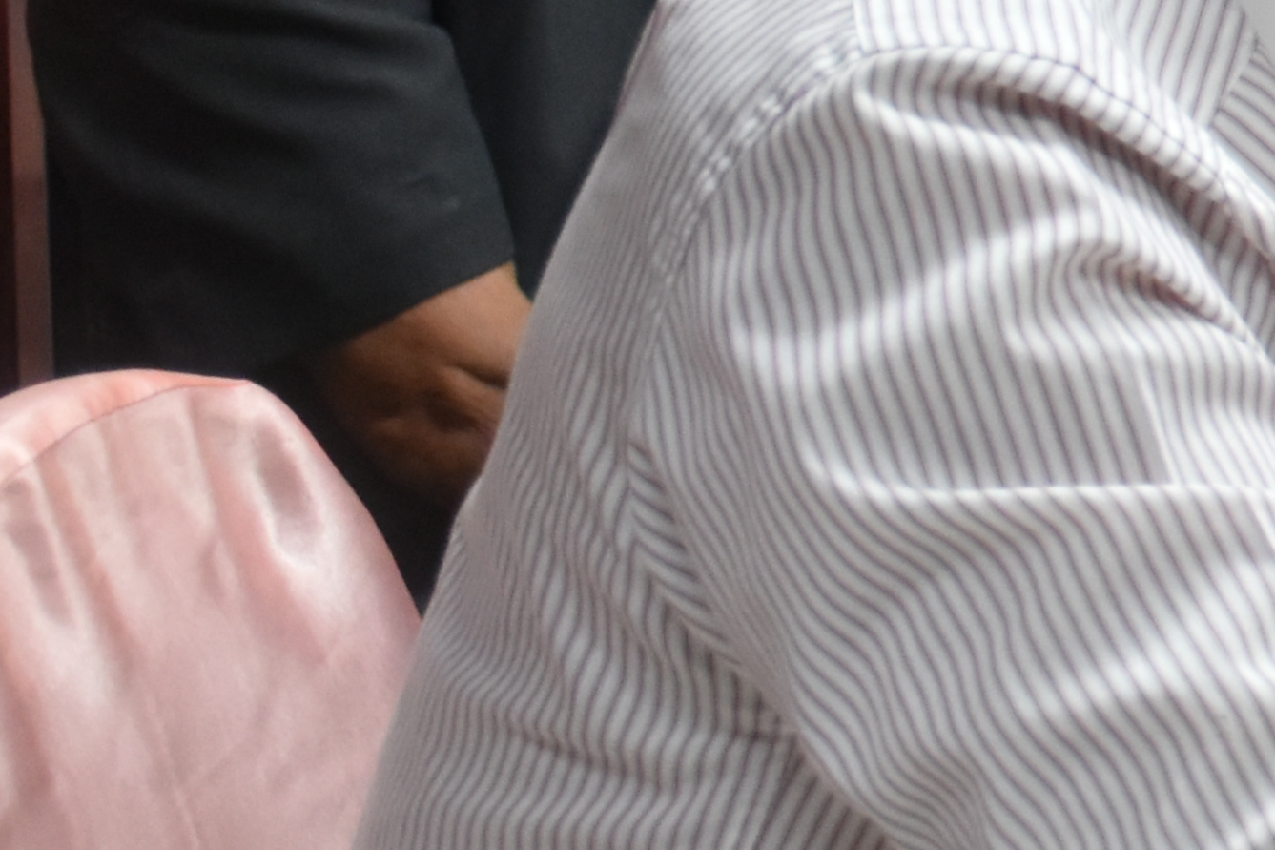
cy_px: 6
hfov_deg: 9.5
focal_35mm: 202
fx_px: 7153
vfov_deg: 6.8
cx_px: 2616
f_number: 4
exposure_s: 1/60
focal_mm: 30
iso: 800
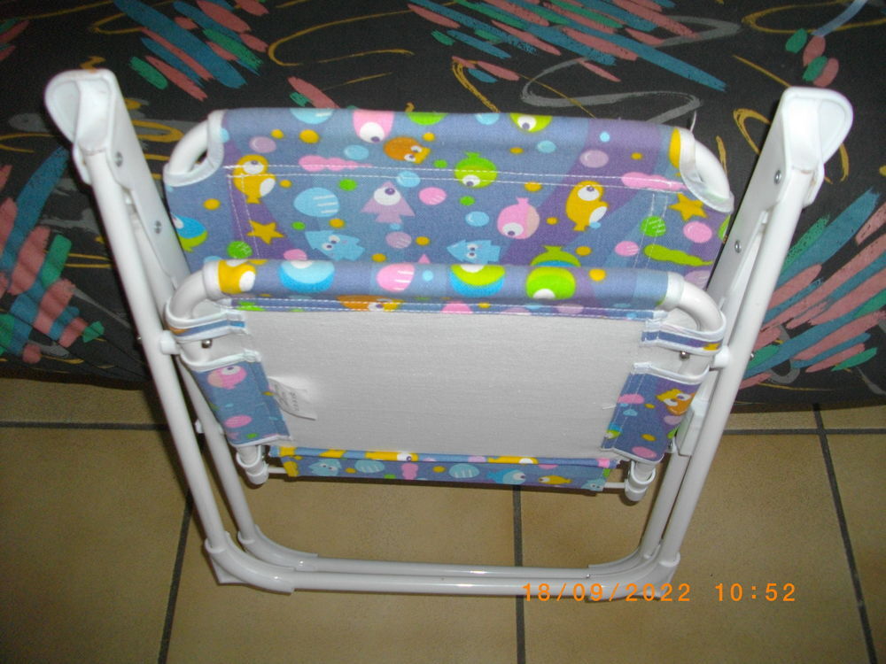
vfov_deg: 44.2
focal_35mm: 32
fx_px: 819
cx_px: 443
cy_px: 332
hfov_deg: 56.8
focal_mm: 5.7
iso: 200
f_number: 2.9
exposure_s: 1/50
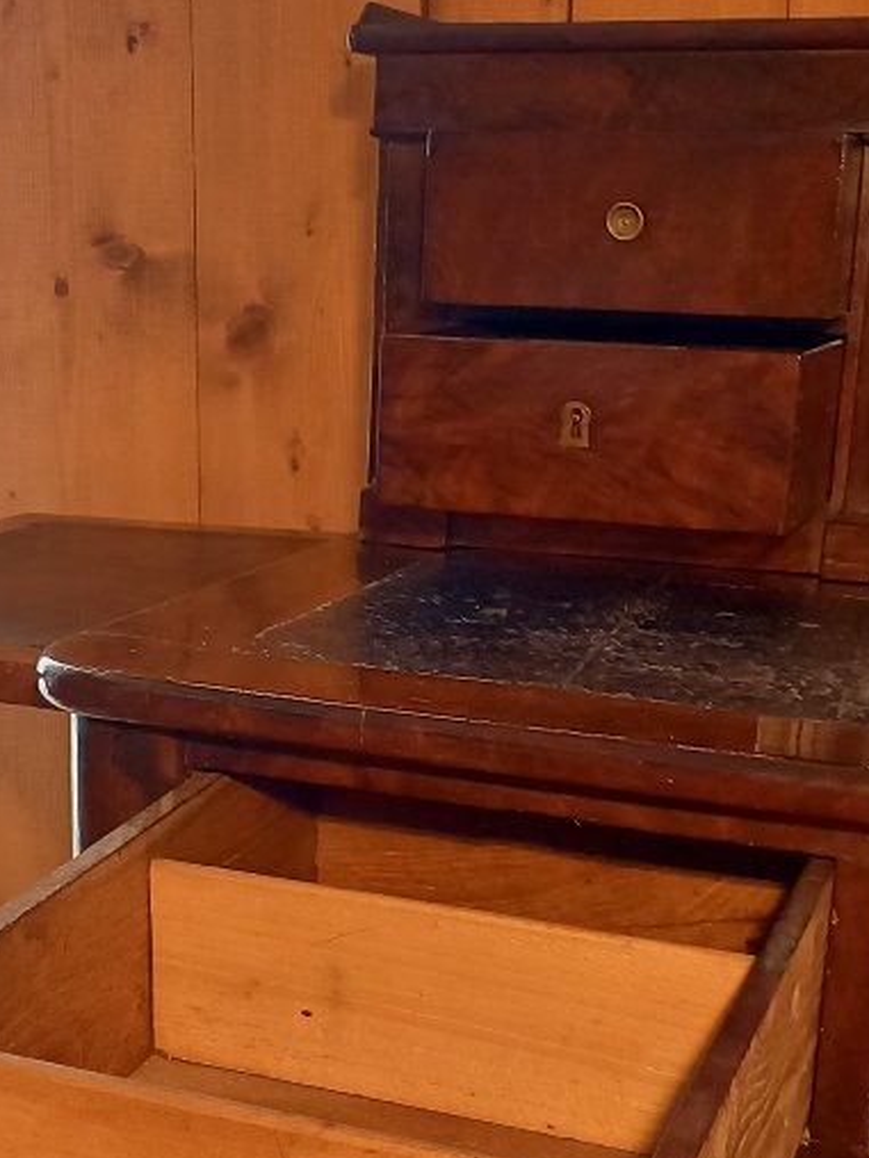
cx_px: 351
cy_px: 882
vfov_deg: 32.0
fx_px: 1975
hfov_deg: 24.8
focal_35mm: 59
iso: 250
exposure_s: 1/50
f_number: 1.8
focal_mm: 4.65
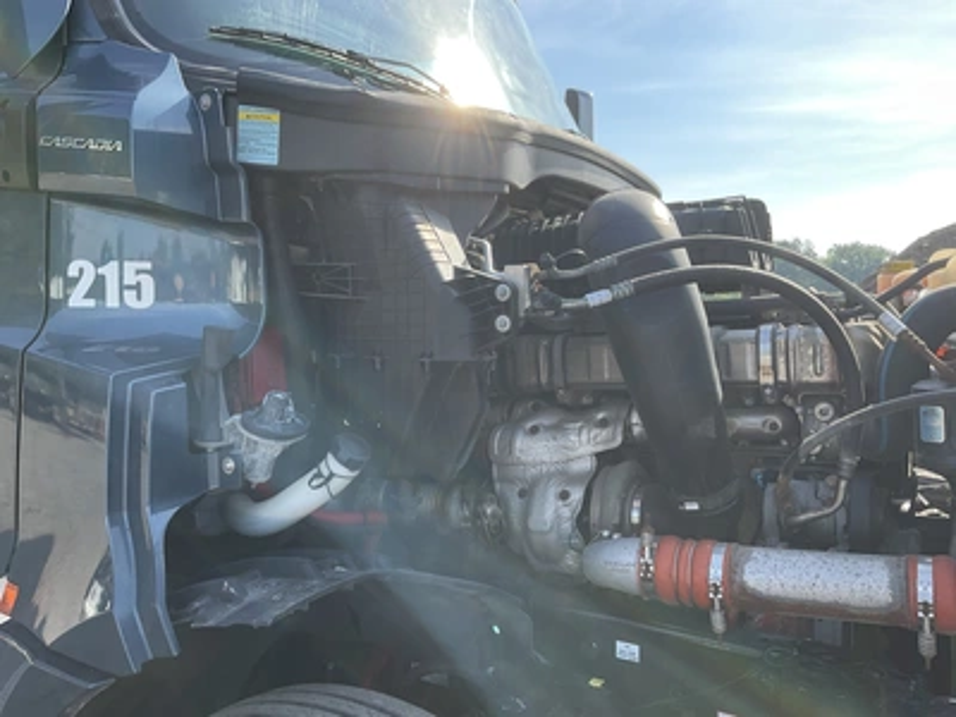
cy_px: 358
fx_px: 801
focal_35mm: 29
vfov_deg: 48.2
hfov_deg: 61.7
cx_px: 478
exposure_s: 1/529
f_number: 1.8
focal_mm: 3
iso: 25
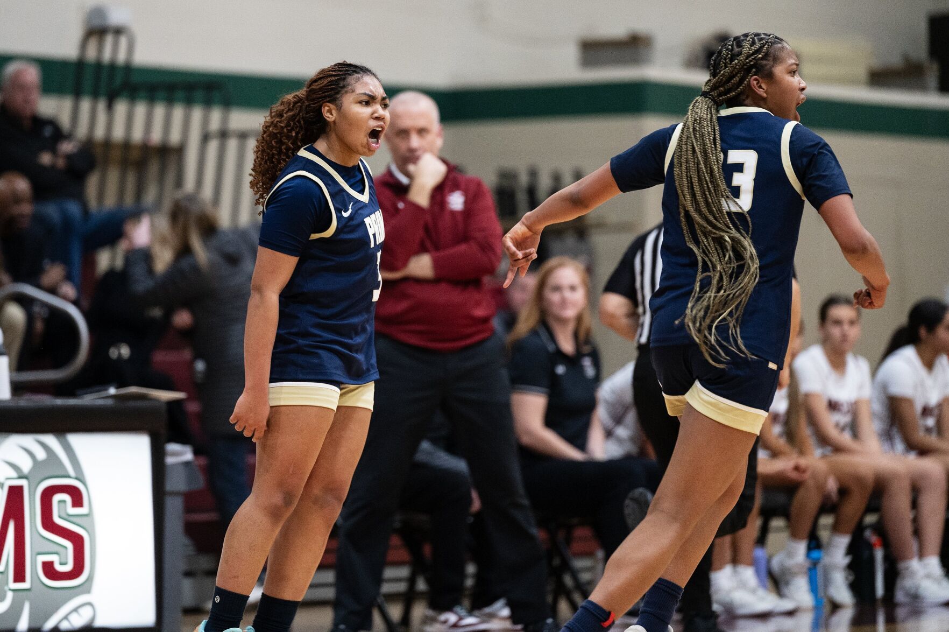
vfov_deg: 6.9
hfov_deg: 10.3
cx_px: 474
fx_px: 5269
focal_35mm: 200
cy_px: 316
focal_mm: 200
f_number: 2.8
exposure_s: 1/800
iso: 5000
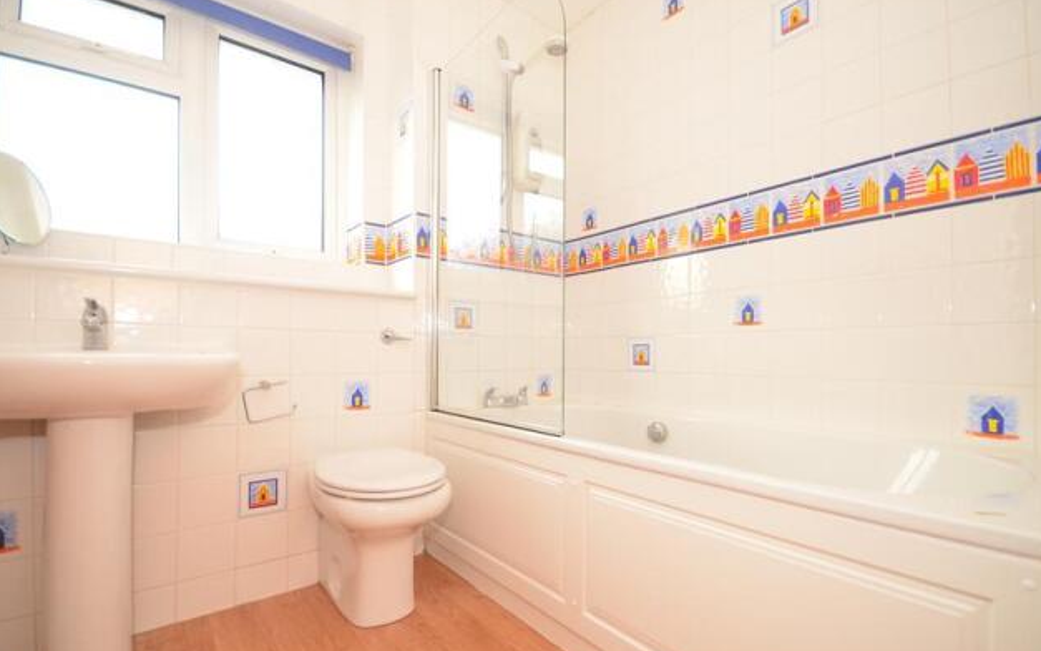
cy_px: 343
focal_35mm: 16
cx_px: 515
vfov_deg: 71.2
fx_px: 454
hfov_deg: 97.8
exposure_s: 1/25
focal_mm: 10
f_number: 5.6
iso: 400
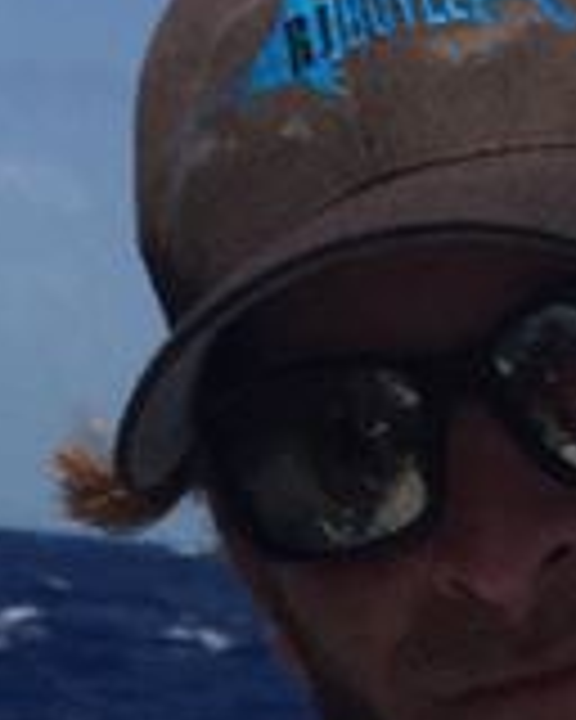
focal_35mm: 198
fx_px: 4219
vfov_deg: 8.6
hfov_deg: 7.7
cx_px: 772
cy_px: 1928
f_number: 2.2
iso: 32
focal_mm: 4.15
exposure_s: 1/7937
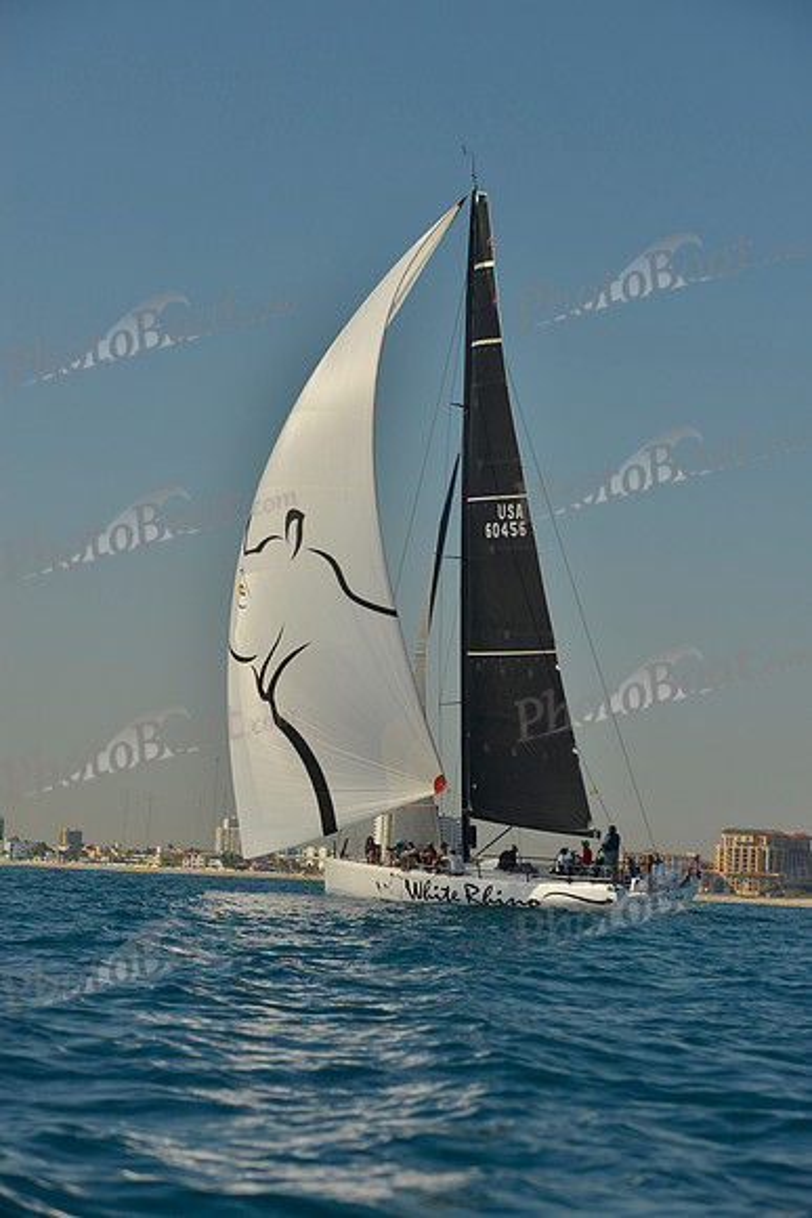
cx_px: 406
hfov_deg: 13.0
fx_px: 3550
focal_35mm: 105
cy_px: 609
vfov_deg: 19.5
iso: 200
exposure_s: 1/800
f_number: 7.1
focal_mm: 105
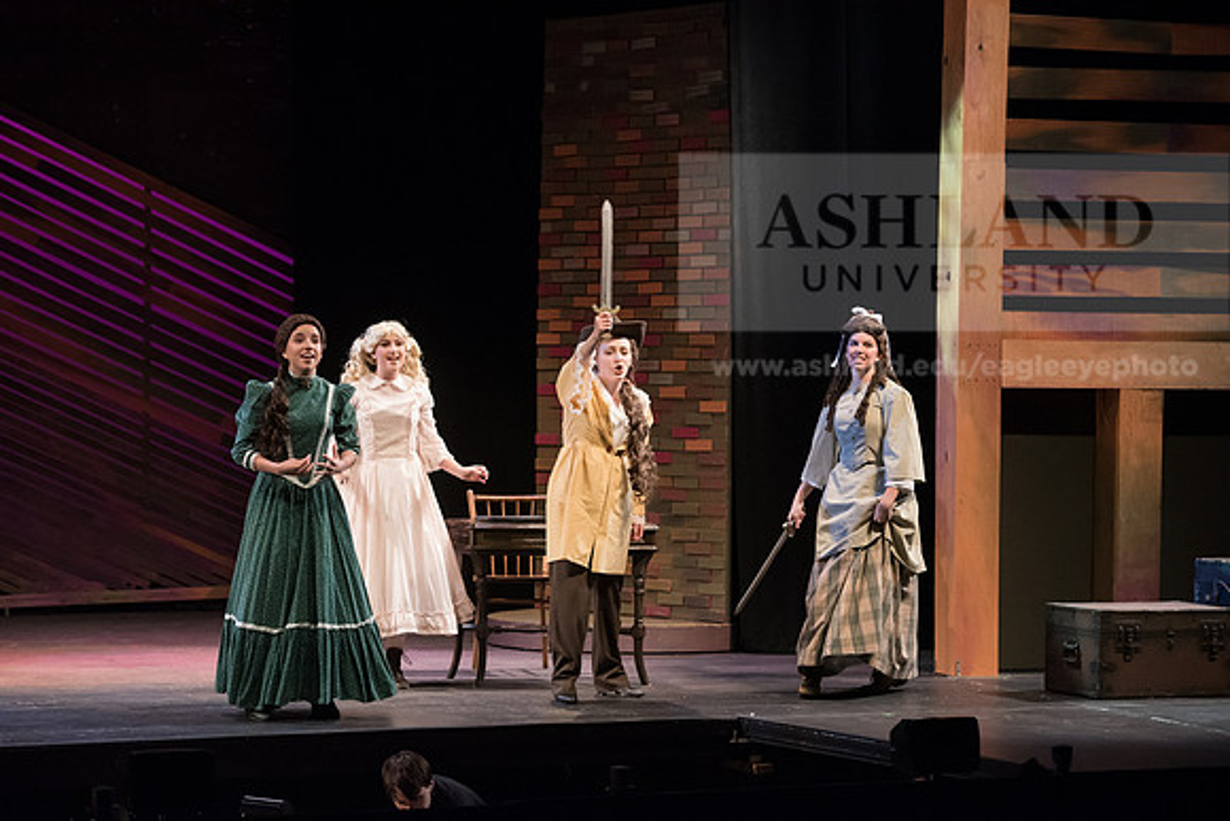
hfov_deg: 19.5
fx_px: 3588
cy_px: 410
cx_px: 615
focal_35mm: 105
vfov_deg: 13.0
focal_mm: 105
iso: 5000
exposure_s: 1/320
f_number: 4
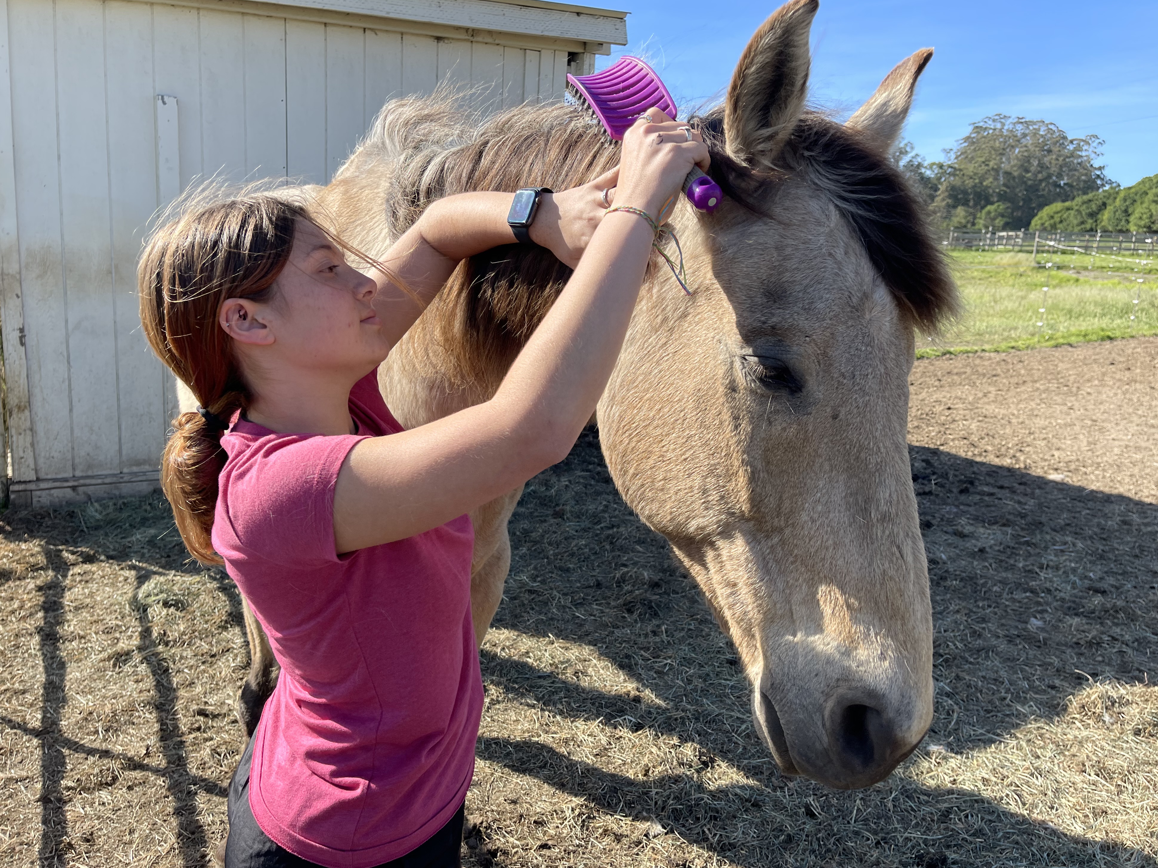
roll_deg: -4.1
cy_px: 428
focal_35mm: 27
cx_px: 587
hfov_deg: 65.3
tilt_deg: -11.3
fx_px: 903
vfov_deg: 51.4
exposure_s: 1/1456
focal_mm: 5.1
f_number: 1.6
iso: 32
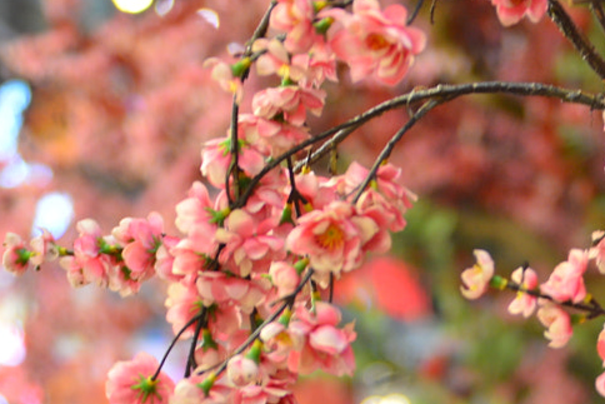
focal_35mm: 203
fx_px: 3412
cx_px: 482
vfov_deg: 6.6
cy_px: 757
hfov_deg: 10.1
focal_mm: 48
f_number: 2.8
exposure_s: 1/30
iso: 400
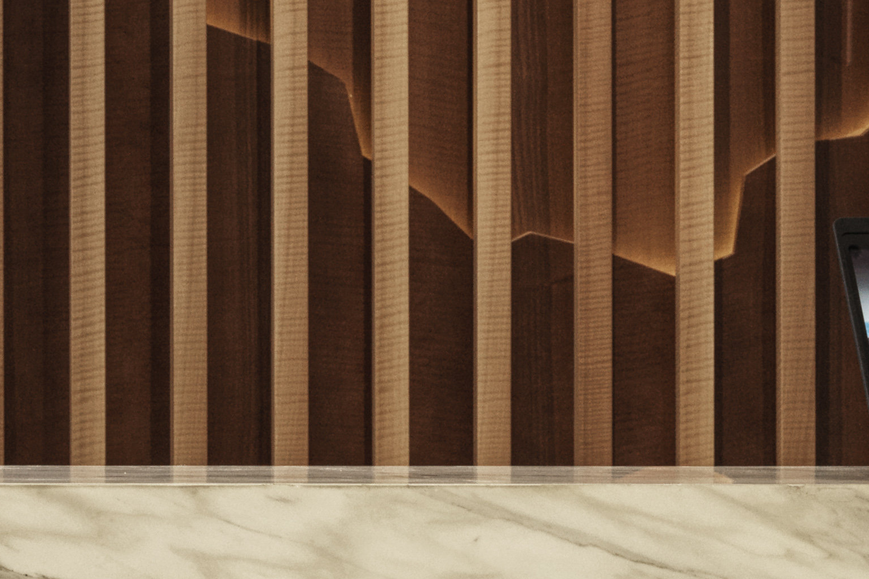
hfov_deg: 8.3
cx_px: -563
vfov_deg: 5.7
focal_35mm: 240
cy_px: 263
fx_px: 5792
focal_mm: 55
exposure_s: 1/8
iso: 800
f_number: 8
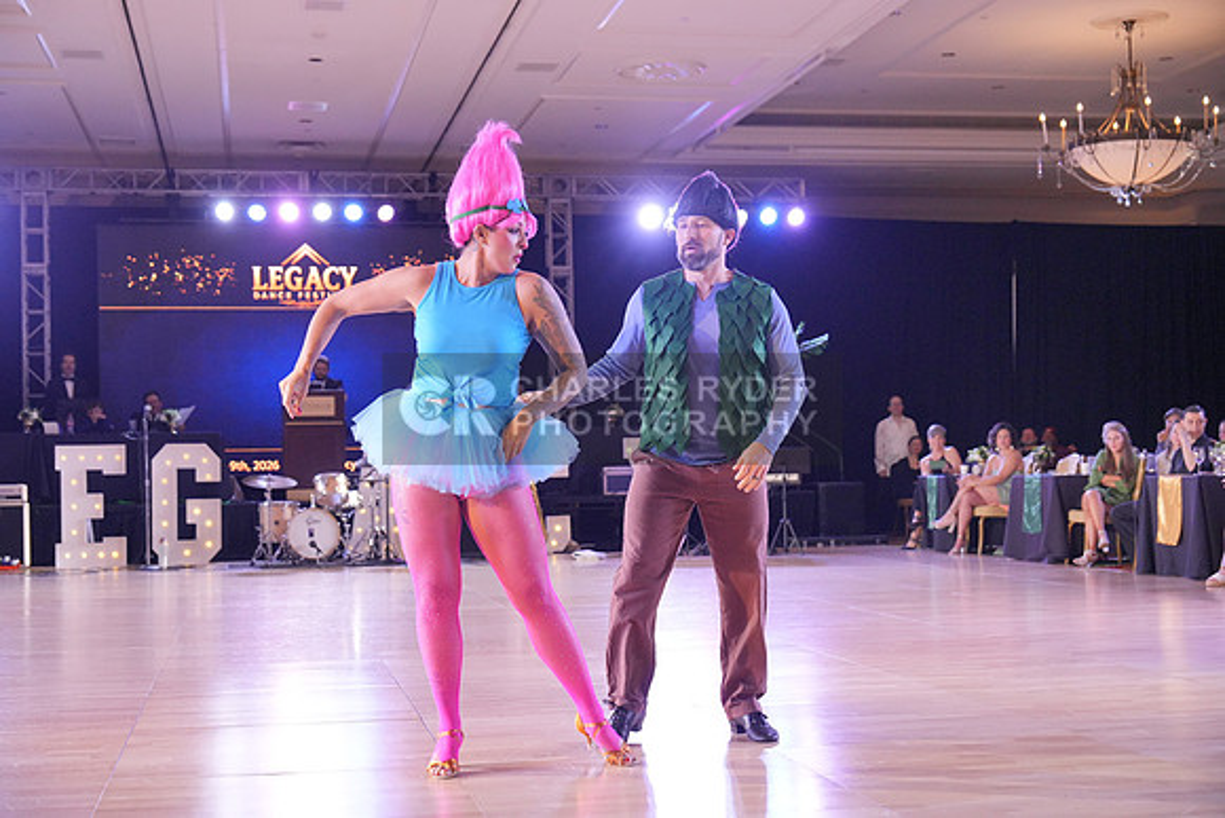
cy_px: 409
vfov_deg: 26.0
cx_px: 612
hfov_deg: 38.2
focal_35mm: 52
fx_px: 1770
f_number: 4
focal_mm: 52
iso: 5000
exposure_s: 1/500
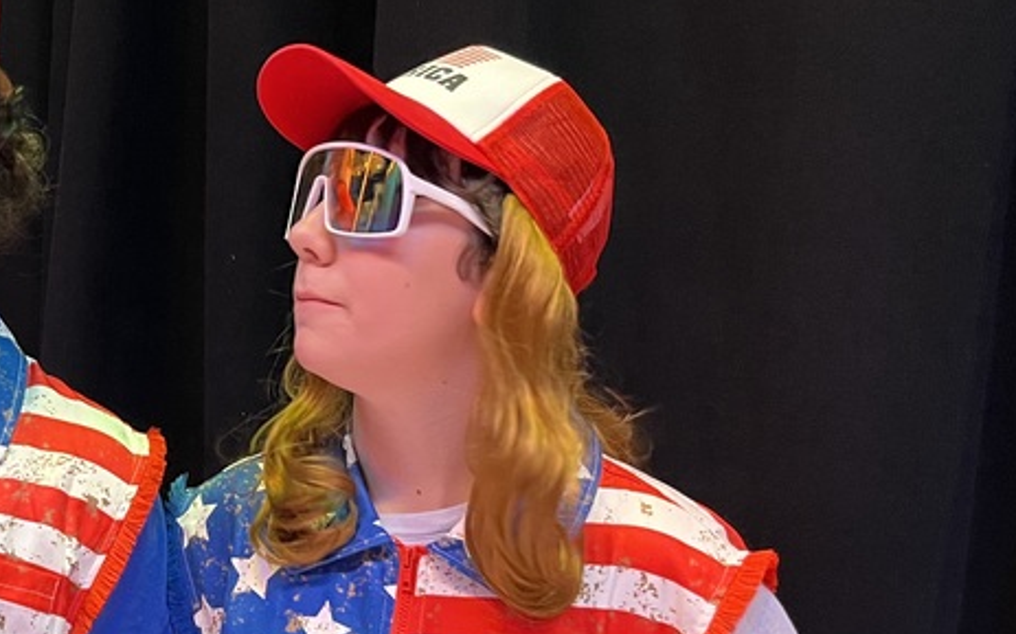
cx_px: 202
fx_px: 1688
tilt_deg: -5.1
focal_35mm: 61
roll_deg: -2.4
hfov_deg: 32.6
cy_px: 465
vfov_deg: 21.1
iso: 400
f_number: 1.6
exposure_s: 1/40
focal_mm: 5.1
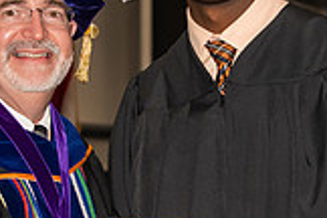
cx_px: 131
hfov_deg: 8.2
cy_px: 162
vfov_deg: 5.5
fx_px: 2271
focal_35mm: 250
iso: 1000
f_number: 5.6
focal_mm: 70
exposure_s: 1/200
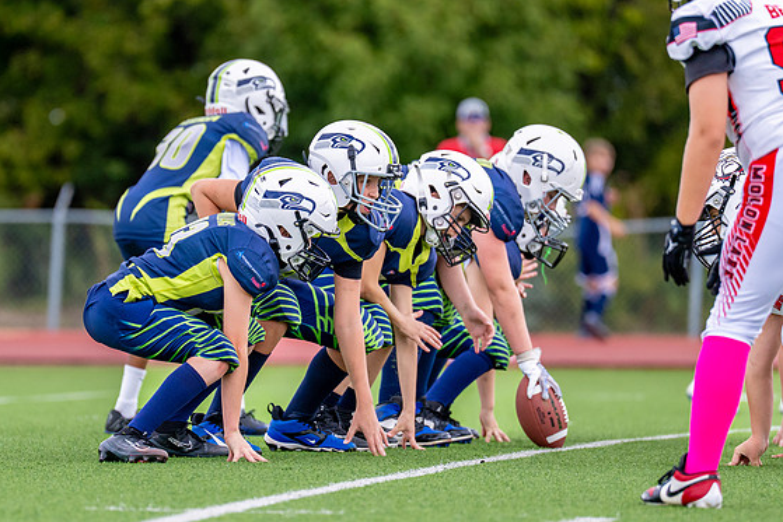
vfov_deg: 3.5
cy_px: 278
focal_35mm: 392
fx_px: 8528
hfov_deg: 5.3
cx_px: 320
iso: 400
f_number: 2.8
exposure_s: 1/2500
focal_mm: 200
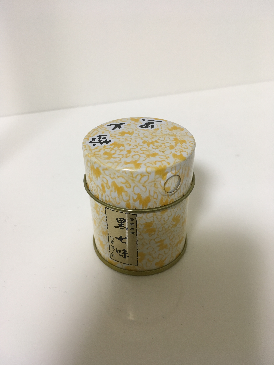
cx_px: 137
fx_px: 306
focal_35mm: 29
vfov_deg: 61.7
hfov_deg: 48.2
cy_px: 182
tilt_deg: -35.4
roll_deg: +0.2
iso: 80
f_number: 2.2
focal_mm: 4.15
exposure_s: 1/30
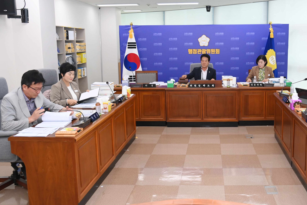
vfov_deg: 37.8
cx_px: 206
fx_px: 298
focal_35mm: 35
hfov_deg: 53.3
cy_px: 90
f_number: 6.3
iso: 2500
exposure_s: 1/250
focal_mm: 24
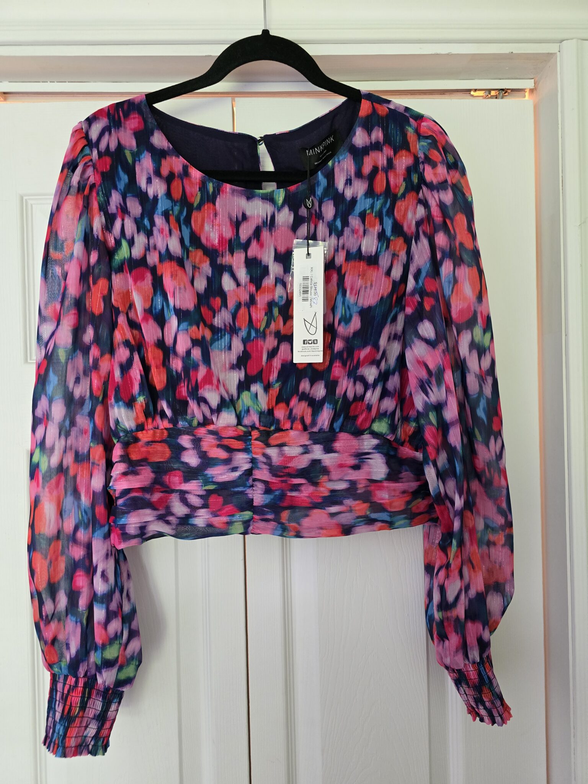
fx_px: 521
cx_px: 294
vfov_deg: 73.9
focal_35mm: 23
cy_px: 392
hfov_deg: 58.9
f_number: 1.7
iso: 800
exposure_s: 1/60
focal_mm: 6.3
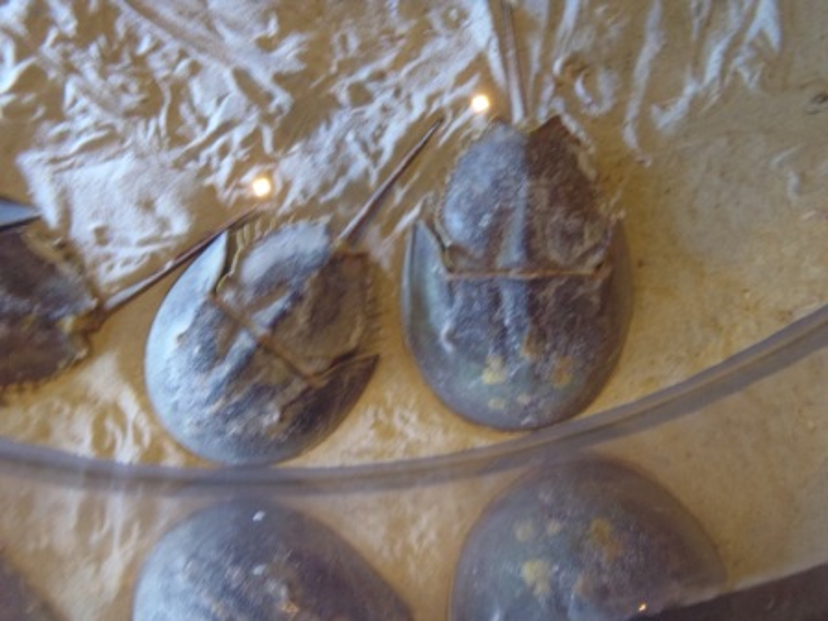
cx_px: 414
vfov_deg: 49.7
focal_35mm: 28
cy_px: 310
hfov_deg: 63.4
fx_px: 670
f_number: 3.9
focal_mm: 5
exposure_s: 1/4
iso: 400
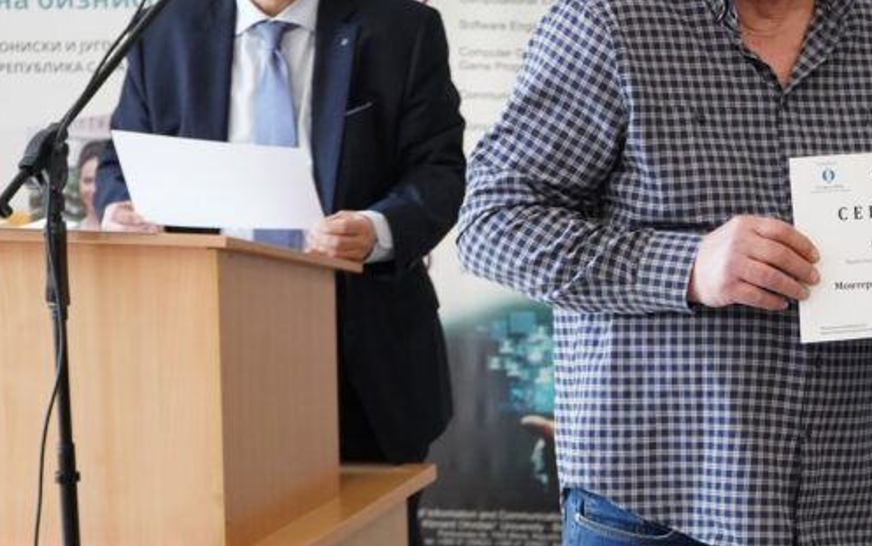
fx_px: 2995
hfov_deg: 16.2
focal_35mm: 126
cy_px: 247
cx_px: 881
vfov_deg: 10.4
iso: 4000
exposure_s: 1/250
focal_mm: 60
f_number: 5
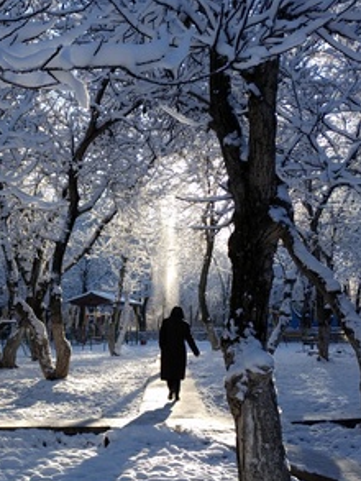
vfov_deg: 35.3
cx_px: 42
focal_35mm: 54
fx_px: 750
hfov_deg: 26.2
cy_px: 304
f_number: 1.9
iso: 104
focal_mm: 3.94
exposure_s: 1/1168
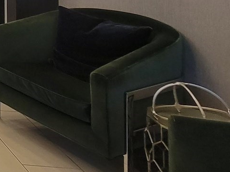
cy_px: -113
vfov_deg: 20.8
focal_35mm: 55
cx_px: -249
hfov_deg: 18.4
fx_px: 365
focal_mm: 2.2
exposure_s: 1/50
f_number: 2.2
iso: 125
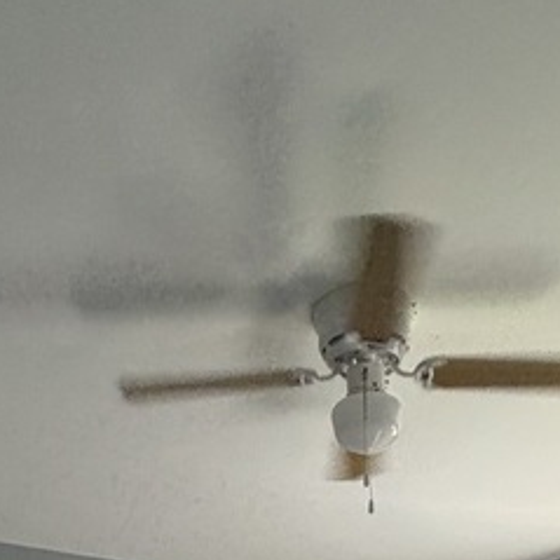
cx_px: 335
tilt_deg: -9.6
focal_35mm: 56
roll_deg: +0.9
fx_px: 1025
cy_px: 1050
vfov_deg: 20.1
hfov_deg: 30.5
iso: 250
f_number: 2.2
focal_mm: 2.22
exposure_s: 1/120
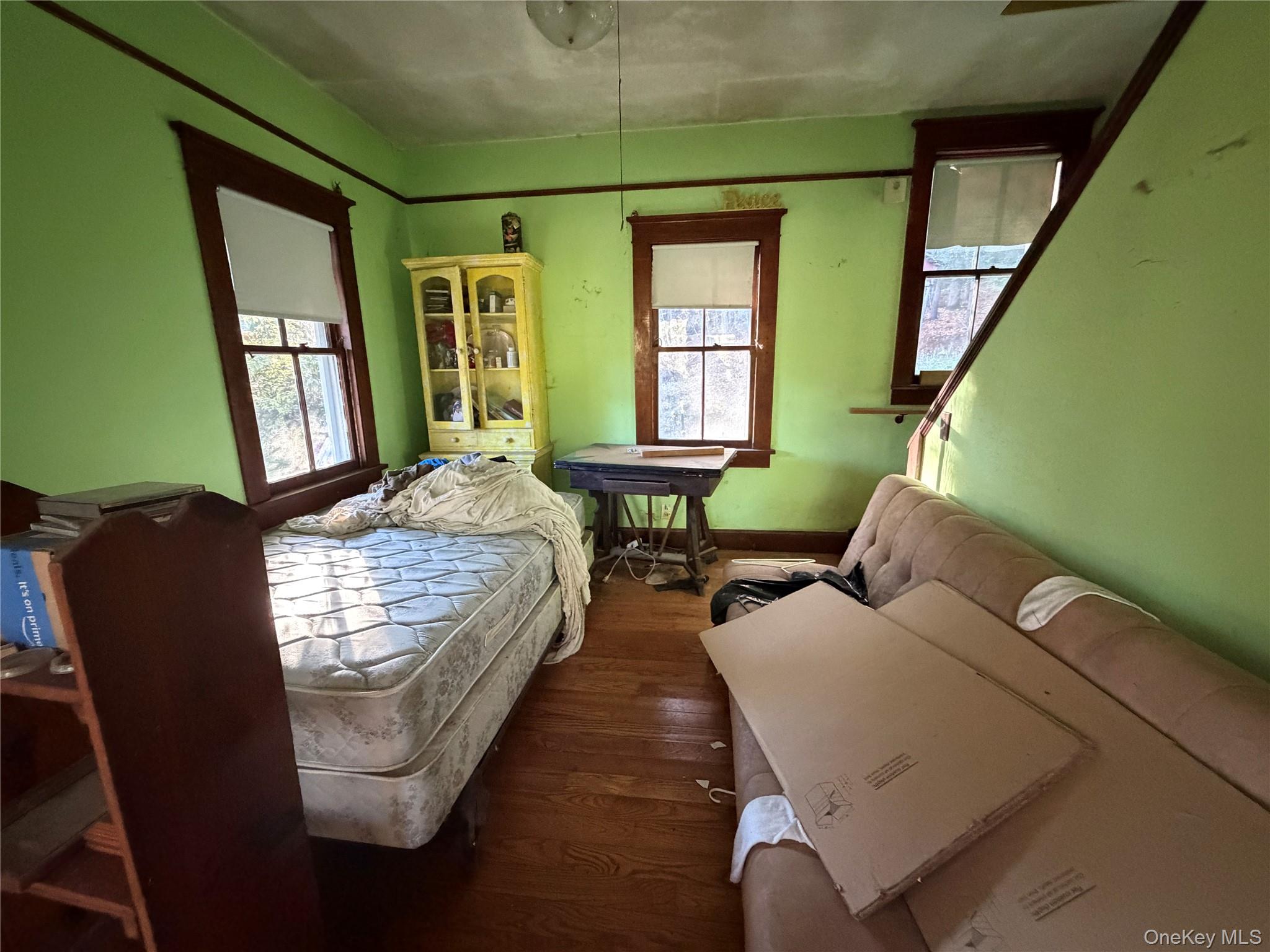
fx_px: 514
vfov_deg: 85.7
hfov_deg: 102.1
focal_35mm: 14
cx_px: 635
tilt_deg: -10.7
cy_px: 476
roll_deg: +2.1
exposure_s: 1/60
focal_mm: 2.22
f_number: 2.2
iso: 1250
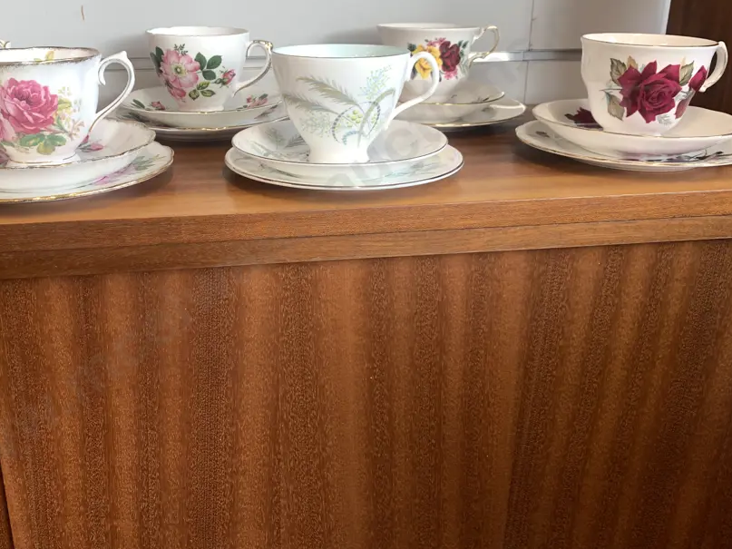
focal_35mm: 33
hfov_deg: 55.1
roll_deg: -0.3
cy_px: 218
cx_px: 305
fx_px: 698
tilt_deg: -19.4
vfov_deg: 42.7
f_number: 1.8
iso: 80
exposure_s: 1/100
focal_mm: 4.25
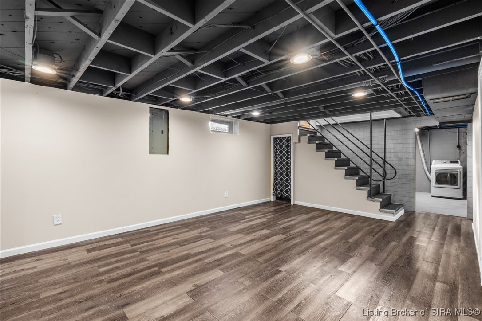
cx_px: 241
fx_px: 214
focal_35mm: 16
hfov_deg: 96.7
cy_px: 160
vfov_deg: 73.7
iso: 500
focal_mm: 16
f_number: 11
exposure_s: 2
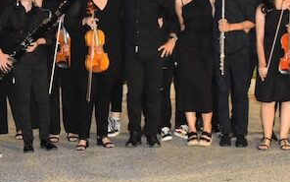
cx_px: 76
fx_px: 723
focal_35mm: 91
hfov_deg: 22.5
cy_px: 48
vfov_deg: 14.2
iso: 3200
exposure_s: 1/30
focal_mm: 21
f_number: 3.5
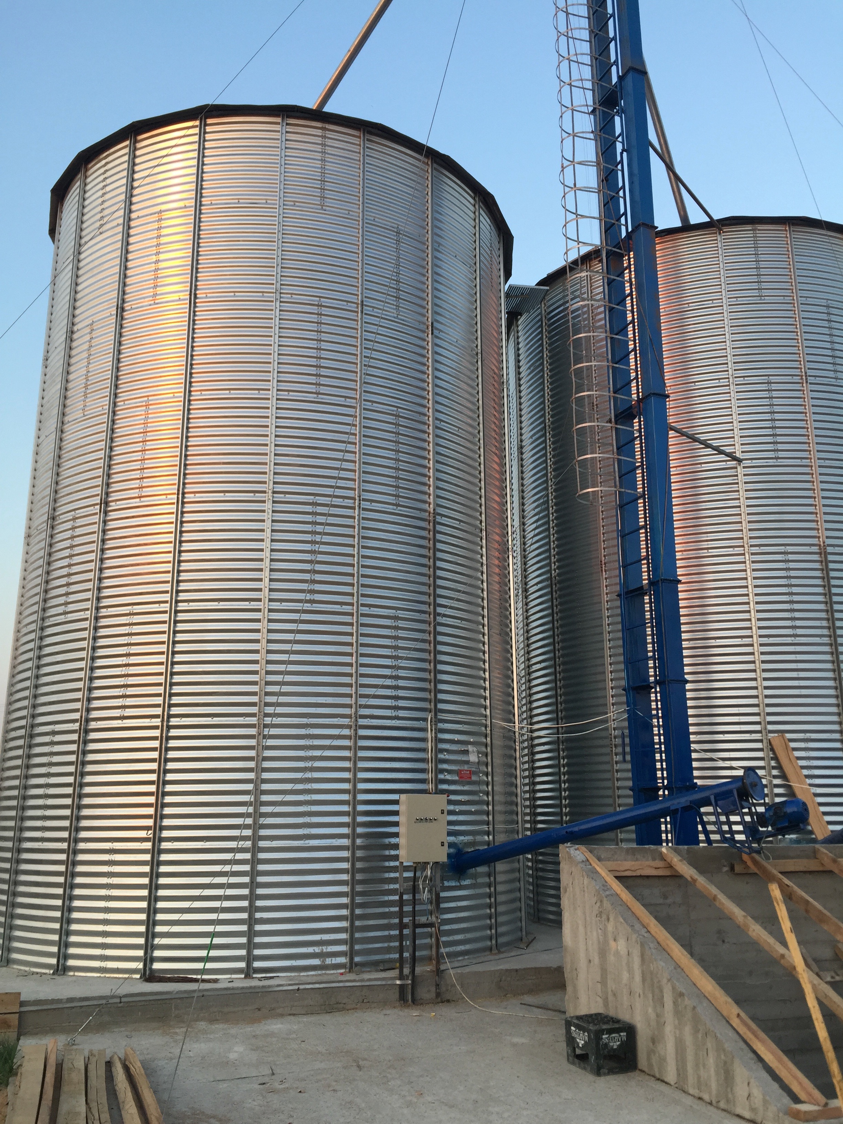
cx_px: 422
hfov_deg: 48.2
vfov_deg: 61.7
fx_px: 942
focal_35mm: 29
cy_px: 562
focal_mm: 4.15
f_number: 2.2
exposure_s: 1/120
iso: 32
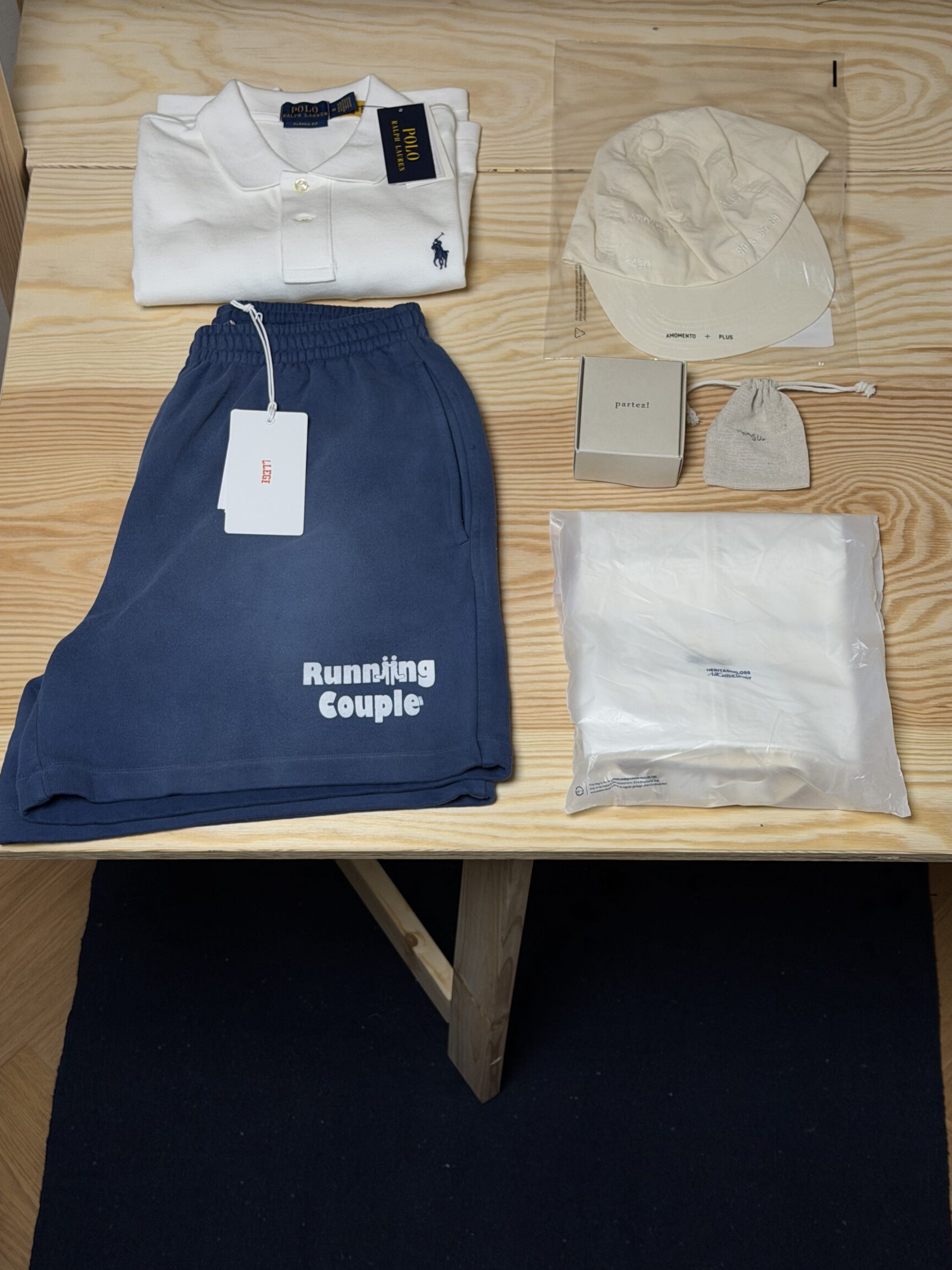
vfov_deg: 36.2
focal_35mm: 53
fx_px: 1943
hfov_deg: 27.5
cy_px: 660
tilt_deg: -59.7
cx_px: 488
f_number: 1.78
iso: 64
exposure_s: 1/120
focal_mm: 6.76
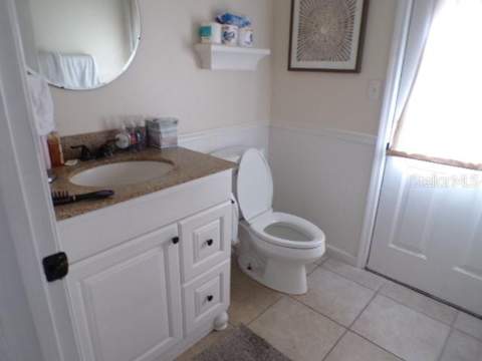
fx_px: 334
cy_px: 180
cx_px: 241
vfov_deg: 56.8
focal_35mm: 24
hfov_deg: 71.6
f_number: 3
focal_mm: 4.3
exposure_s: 1/34
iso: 150
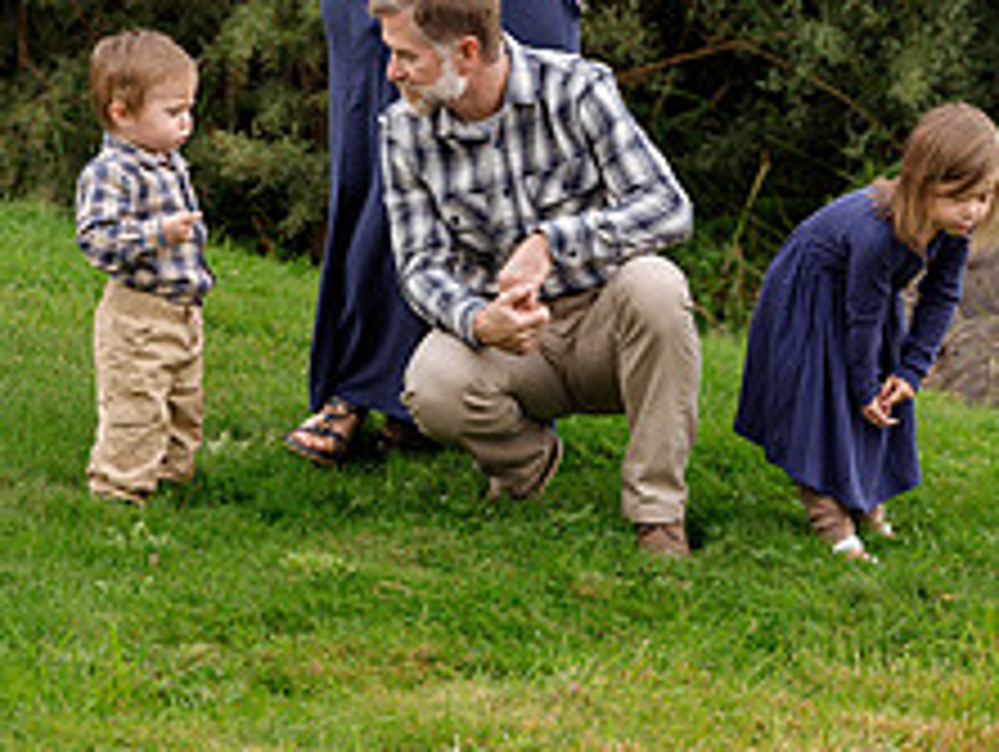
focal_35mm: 333
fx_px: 9621
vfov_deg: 4.5
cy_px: 153
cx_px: 634
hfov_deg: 5.9
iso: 200
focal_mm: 171
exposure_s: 1/200
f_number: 4.5
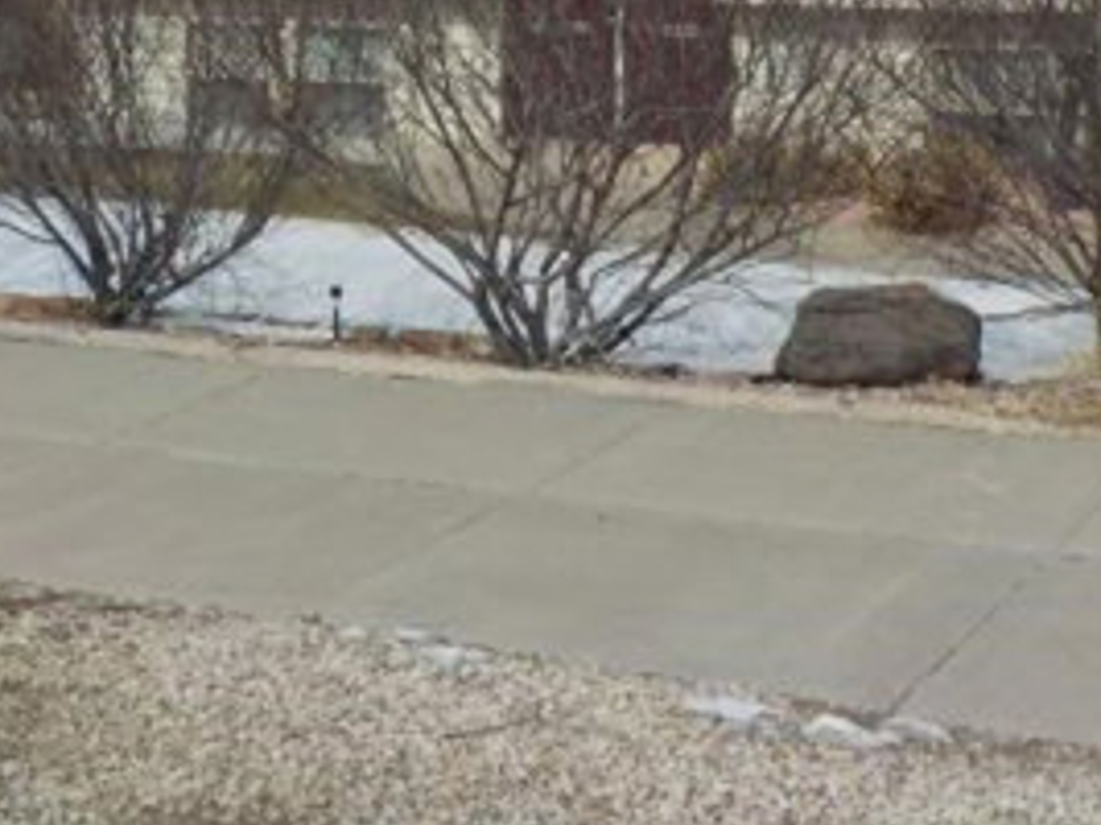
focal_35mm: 72
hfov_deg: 27.0
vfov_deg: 19.4
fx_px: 2289
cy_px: -116
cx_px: 532
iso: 125
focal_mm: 4.1
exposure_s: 1/640
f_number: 6.6
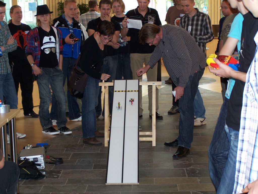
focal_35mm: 69
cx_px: 129
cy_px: 97
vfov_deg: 21.3
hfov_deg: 28.2
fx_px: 514
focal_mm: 11.5
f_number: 3.2
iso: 140
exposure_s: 1/90
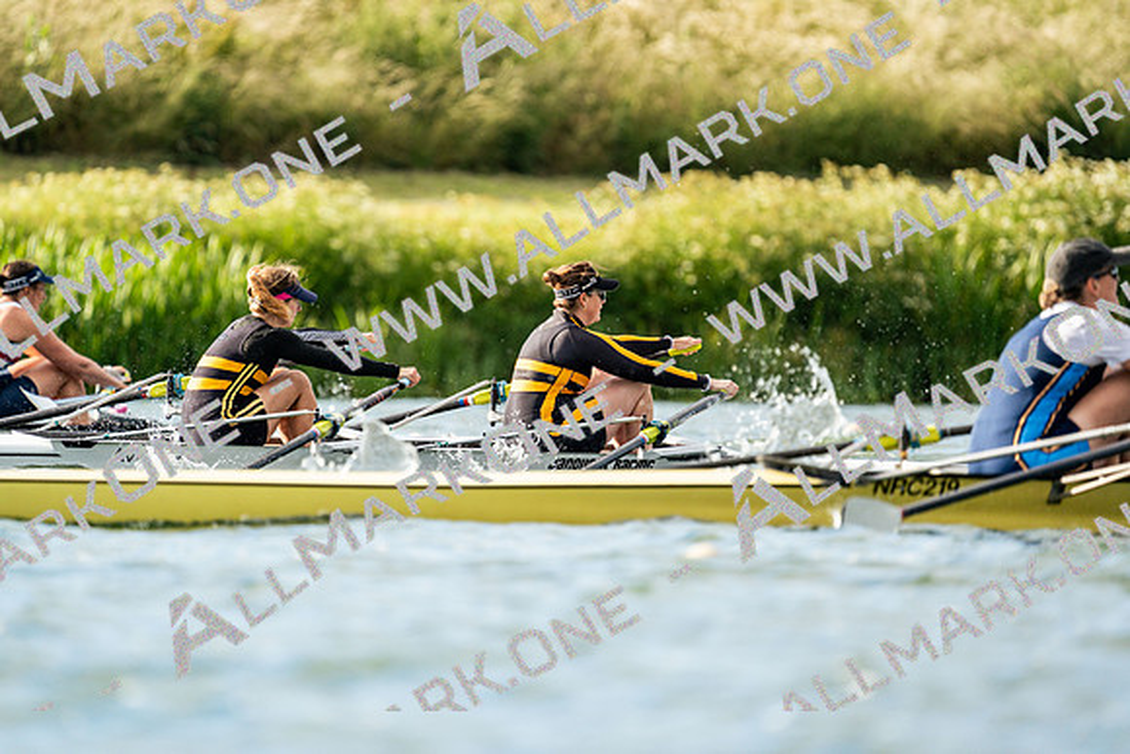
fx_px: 18837
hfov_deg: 3.4
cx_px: 565
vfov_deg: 2.3
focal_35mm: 600
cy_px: 377
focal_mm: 600
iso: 500
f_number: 6.3
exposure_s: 1/2000
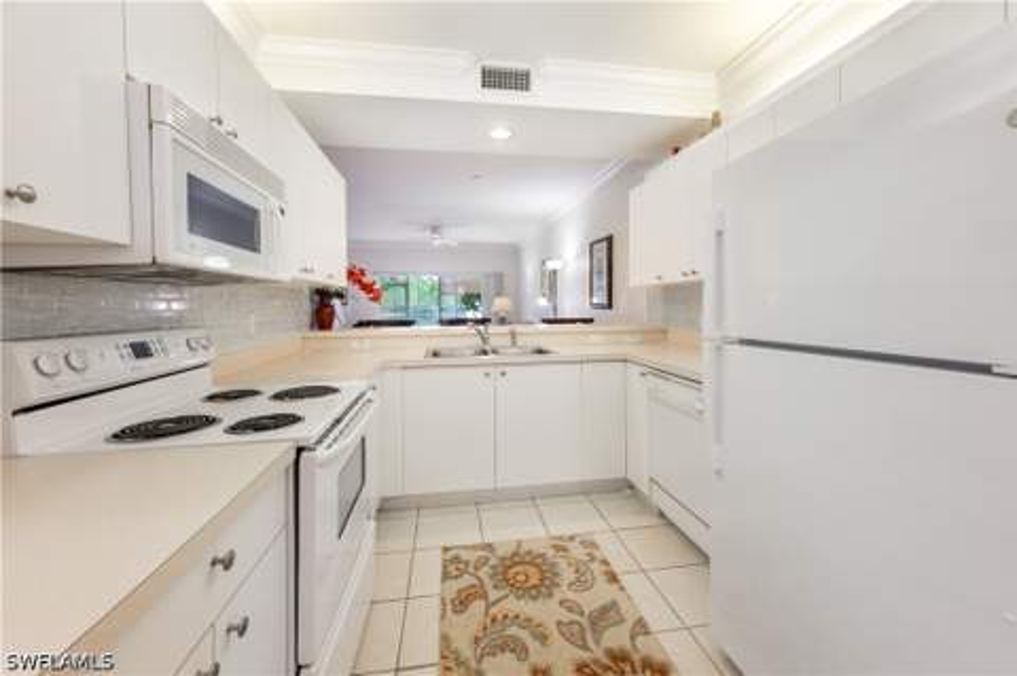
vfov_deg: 81.1
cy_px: 338
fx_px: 395
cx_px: 508
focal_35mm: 14
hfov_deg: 104.3
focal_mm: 14
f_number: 11
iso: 125
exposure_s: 1/2.5
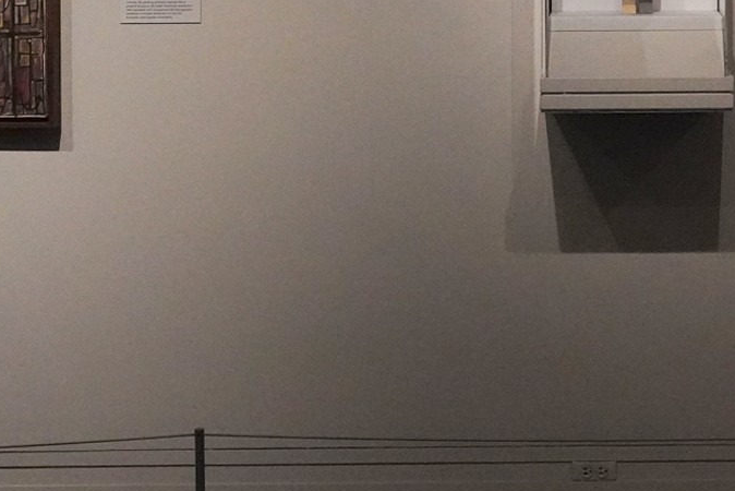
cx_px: 660
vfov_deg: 15.5
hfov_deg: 23.0
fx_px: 1756
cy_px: -50
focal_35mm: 86
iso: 8000
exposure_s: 1/100
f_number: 6.3
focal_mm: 29
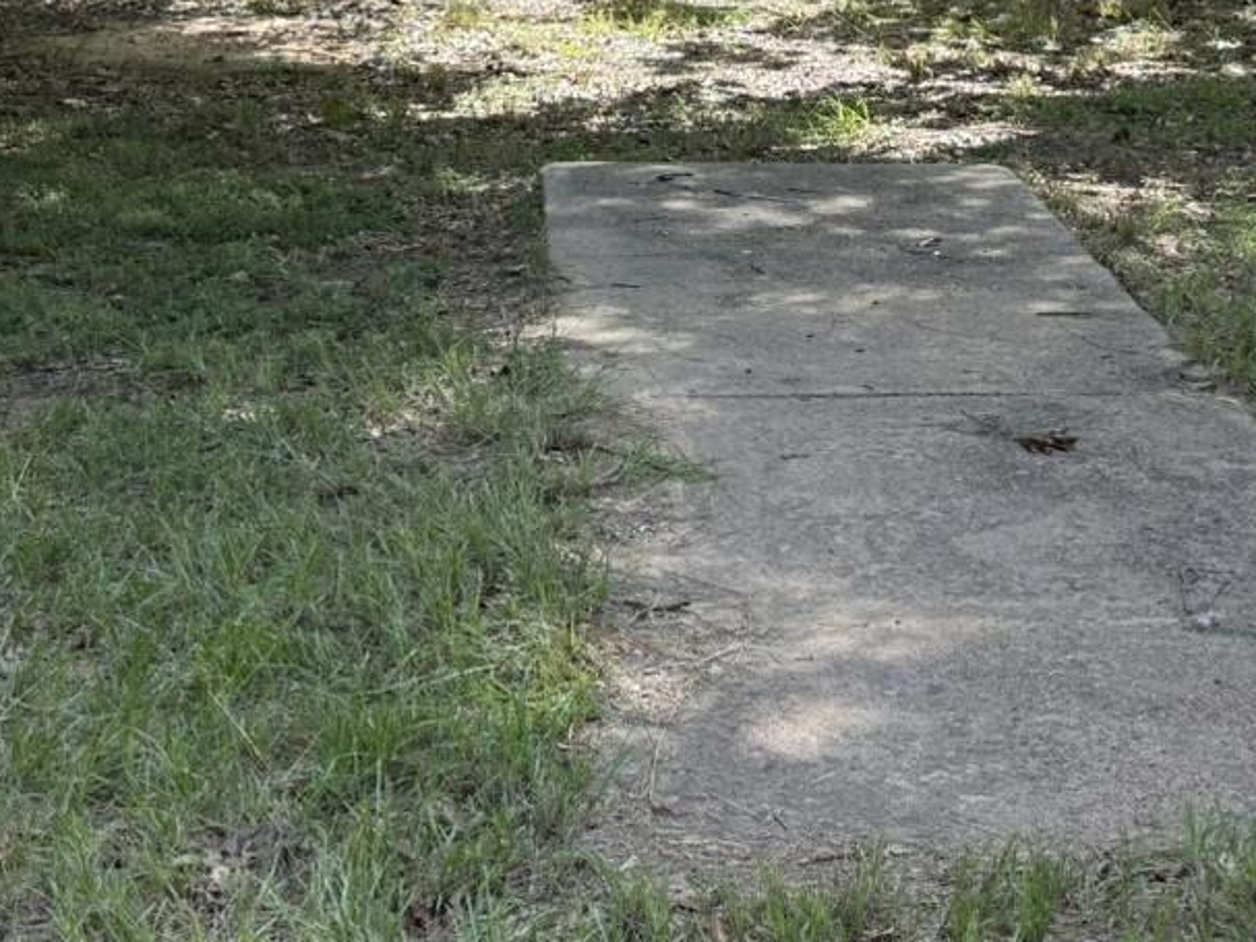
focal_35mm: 81
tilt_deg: +2.7
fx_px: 2938
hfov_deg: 24.0
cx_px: 817
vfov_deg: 16.5
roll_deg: -0.8
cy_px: -499
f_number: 1.78
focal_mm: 6.76
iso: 100
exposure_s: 1/1211
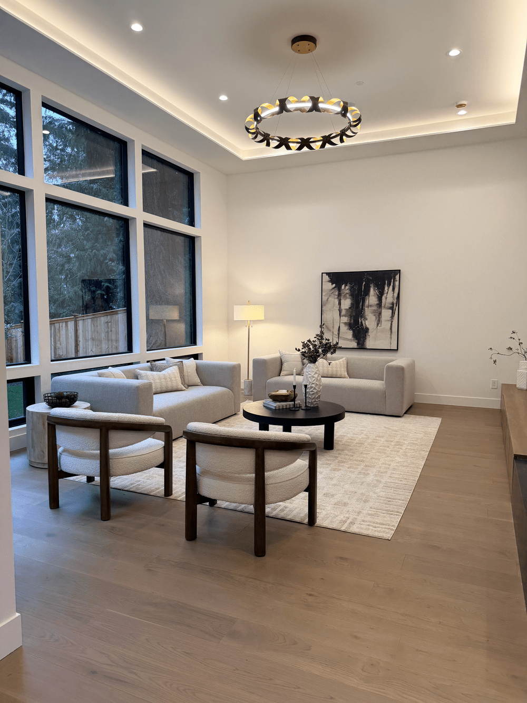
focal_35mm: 24
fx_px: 487
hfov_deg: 56.8
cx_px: 264
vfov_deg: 71.6
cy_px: 352
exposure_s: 1/120
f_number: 1.78
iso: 160
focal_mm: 6.76
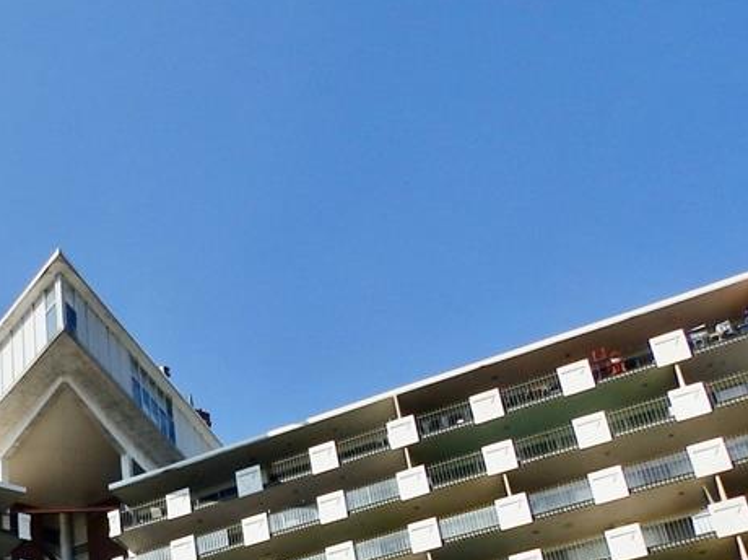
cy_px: 564
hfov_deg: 36.5
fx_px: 1058
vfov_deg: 27.8
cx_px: 75
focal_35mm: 49
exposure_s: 1/640
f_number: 4.5
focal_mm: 4
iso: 80
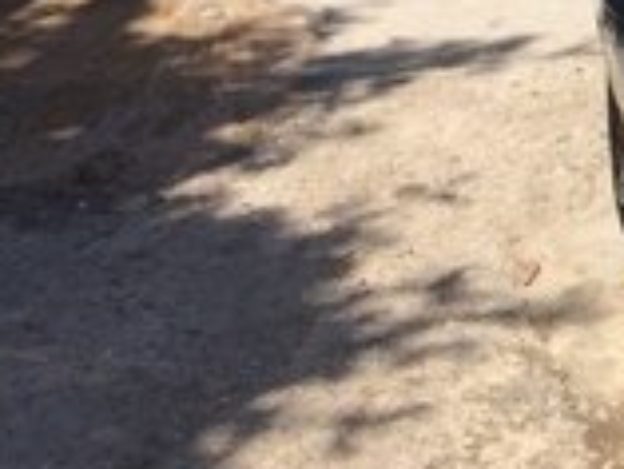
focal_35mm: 122
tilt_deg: -10.4
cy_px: -240
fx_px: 2201
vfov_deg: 11.6
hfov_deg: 13.5
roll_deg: +2.2
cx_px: 1296
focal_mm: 4.15
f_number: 2.2
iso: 32
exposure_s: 1/1466
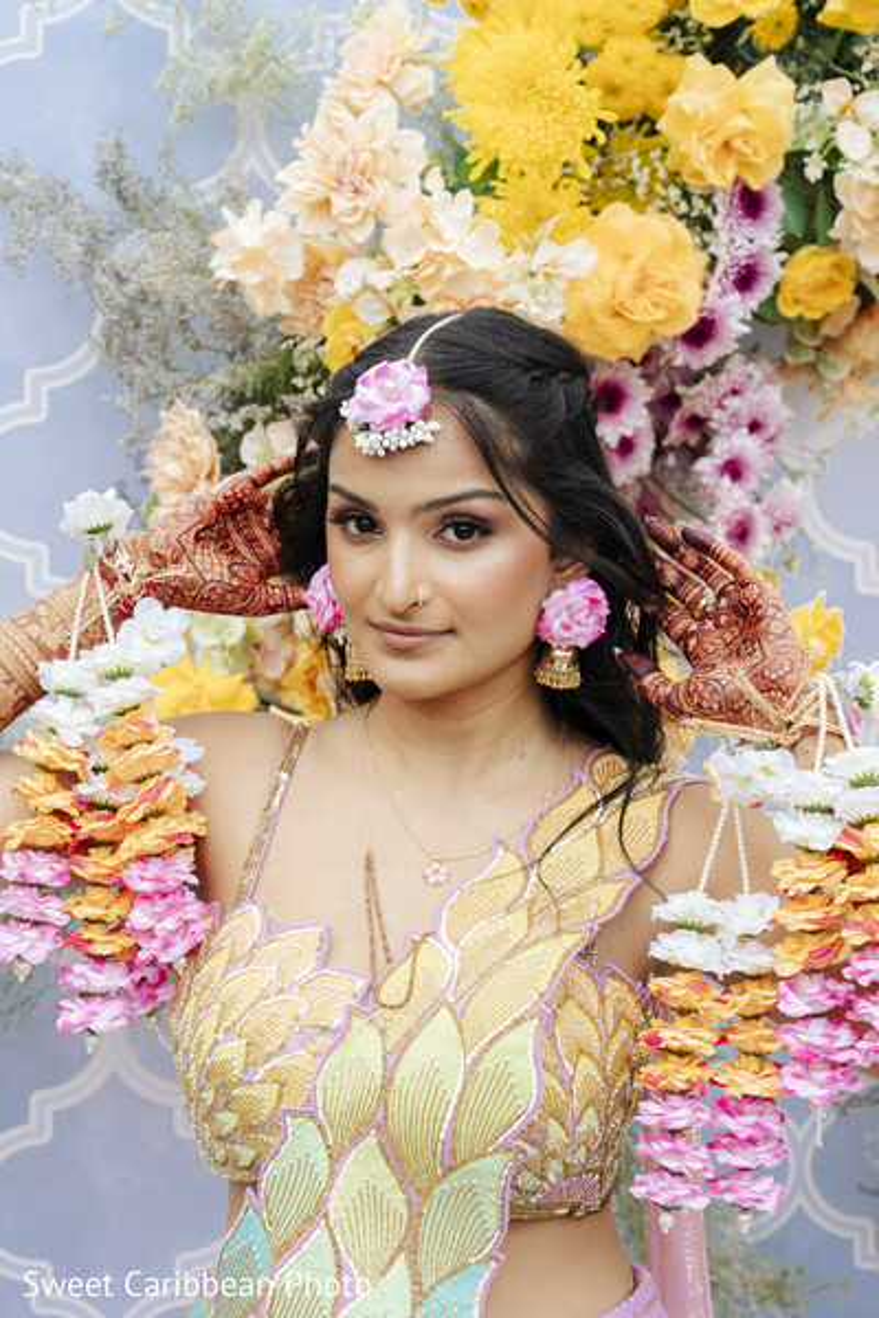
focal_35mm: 63
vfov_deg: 31.9
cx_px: 440
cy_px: 659
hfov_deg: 21.6
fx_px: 2307
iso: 200
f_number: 5
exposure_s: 1/400
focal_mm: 63
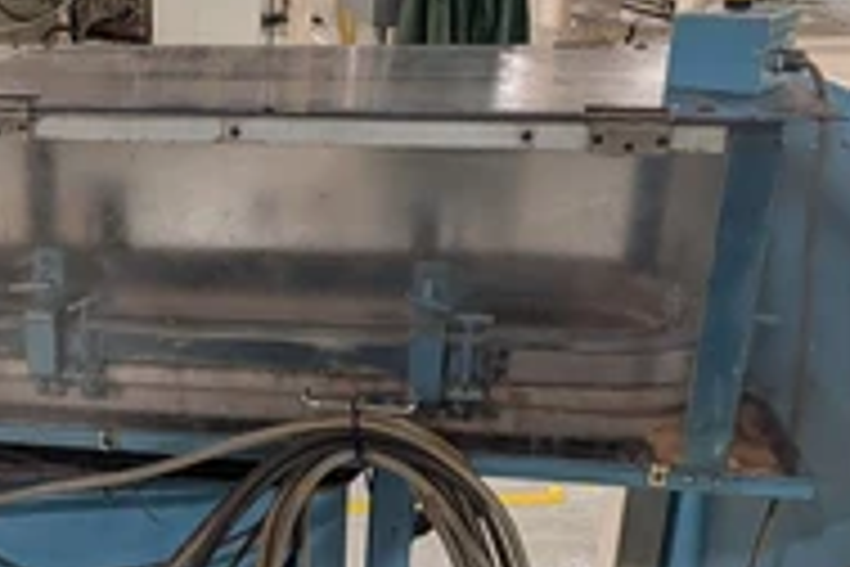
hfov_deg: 35.8
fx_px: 1251
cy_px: 398
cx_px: 121
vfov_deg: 25.3
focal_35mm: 53
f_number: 1.68
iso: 703
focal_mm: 6.9
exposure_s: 1/411
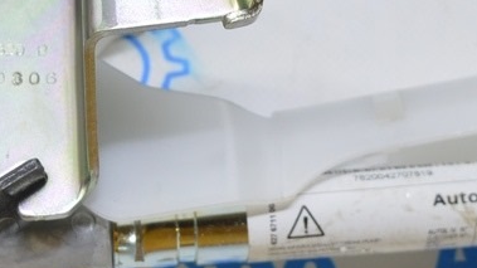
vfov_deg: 9.2
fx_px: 1662
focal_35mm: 131
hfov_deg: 16.3
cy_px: 86
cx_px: 214
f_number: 5.6
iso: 400
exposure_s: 1/25
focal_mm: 31
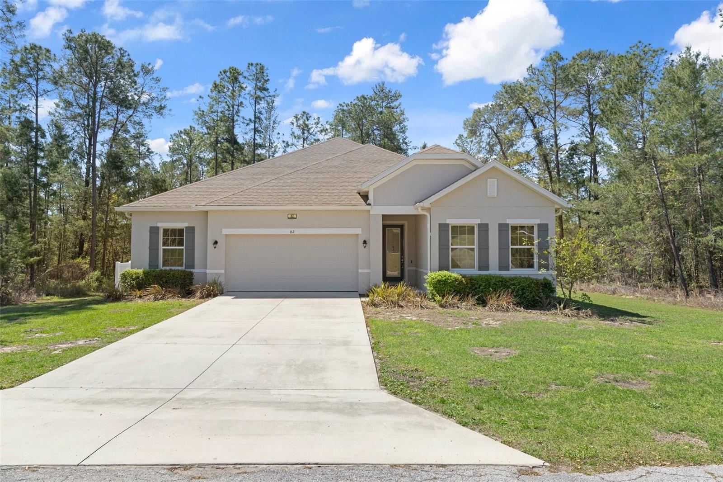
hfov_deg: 77.3
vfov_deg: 56.1
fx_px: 452
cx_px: 362
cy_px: 241
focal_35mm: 22
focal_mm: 15
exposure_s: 1/350
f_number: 8
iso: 320
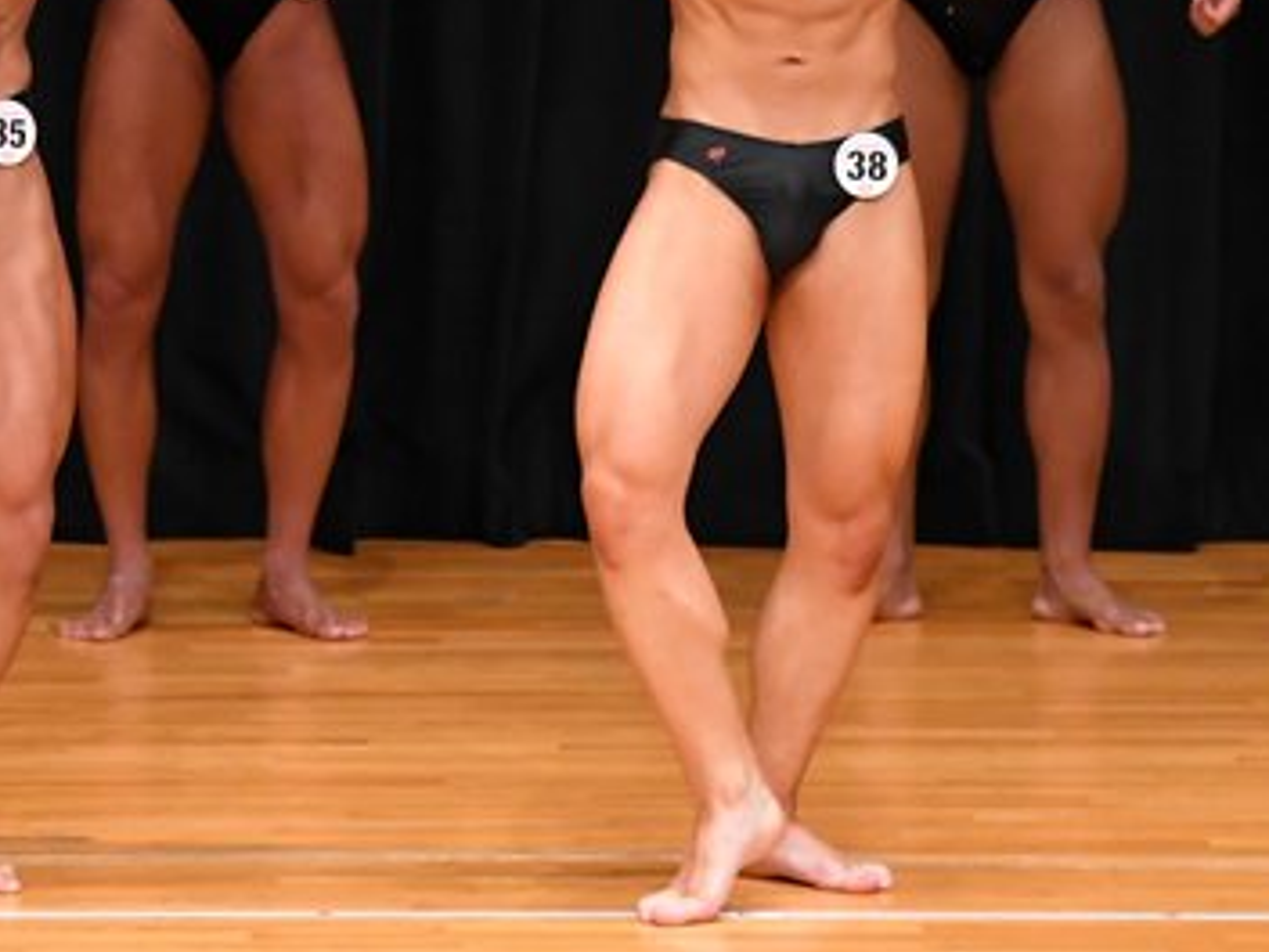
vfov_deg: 2.8
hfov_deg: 3.7
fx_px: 19796
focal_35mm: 540
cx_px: 5
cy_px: 184
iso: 4000
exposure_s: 1/400
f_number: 5.6
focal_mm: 170
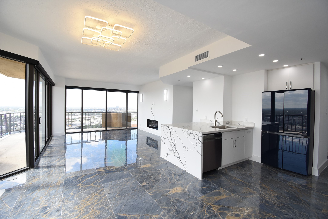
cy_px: 110
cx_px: 164
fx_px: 137
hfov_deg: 100.4
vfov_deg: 77.4
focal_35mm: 15
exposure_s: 1/200
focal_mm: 10
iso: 500
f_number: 7.1
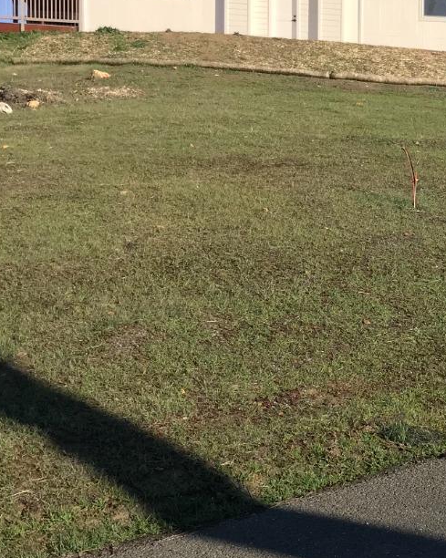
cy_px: 361
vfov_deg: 28.2
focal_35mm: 67
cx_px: 486
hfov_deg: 21.6
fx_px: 1106
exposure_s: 1/1497
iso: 20
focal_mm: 3.99
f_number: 1.8
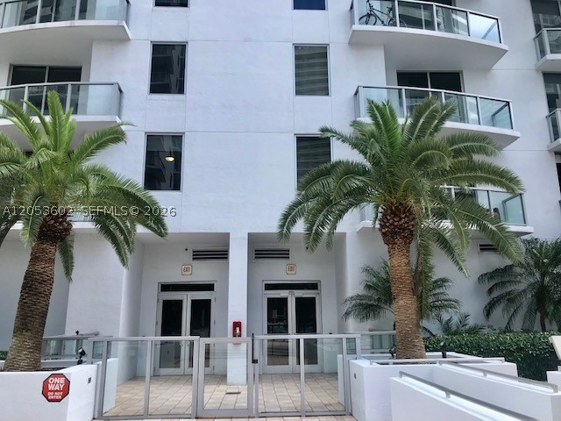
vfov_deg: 49.7
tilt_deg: +13.8
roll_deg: -0.2
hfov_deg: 63.4
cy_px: 210
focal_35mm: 28
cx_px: 280
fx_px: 454
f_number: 1.8
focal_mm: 3.99
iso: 20
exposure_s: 1/630
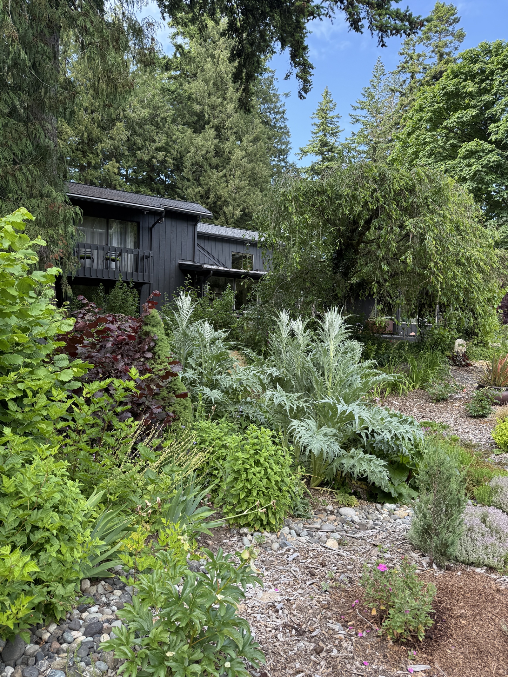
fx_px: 470
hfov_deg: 56.8
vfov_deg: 71.6
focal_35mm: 24
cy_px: 338
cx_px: 254
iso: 100
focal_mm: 6.76
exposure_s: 1/440
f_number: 1.78
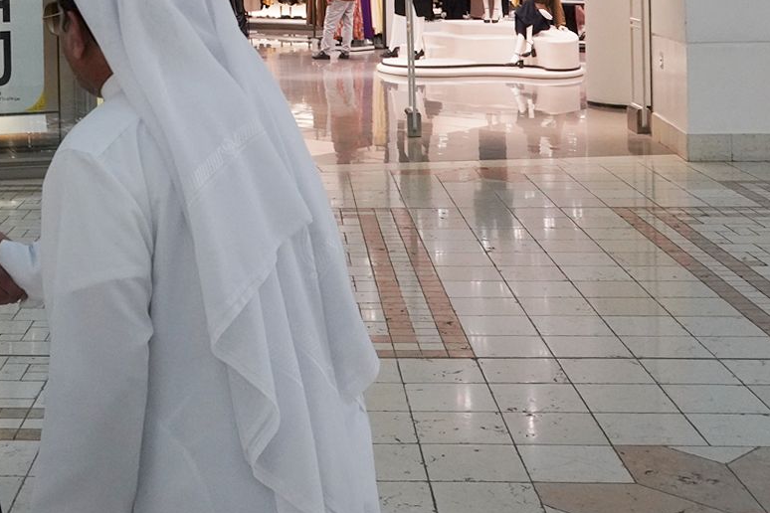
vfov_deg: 20.7
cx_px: 176
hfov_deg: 31.7
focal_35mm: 62
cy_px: -77
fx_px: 1326
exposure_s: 1/80
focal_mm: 24
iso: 3200
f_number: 13
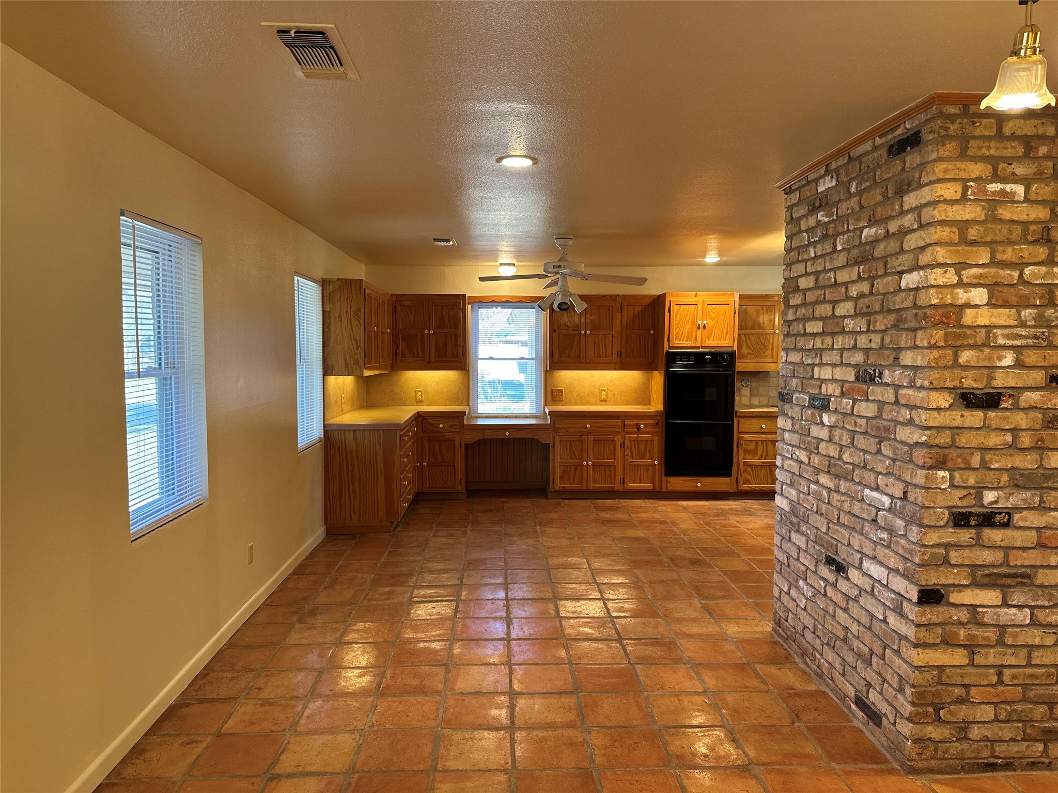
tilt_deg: -4.0
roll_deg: +0.2
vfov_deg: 56.8
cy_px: 396
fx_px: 734
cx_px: 529
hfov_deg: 71.6
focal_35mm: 24
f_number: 1.78
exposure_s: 1/60
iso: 160
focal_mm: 6.86
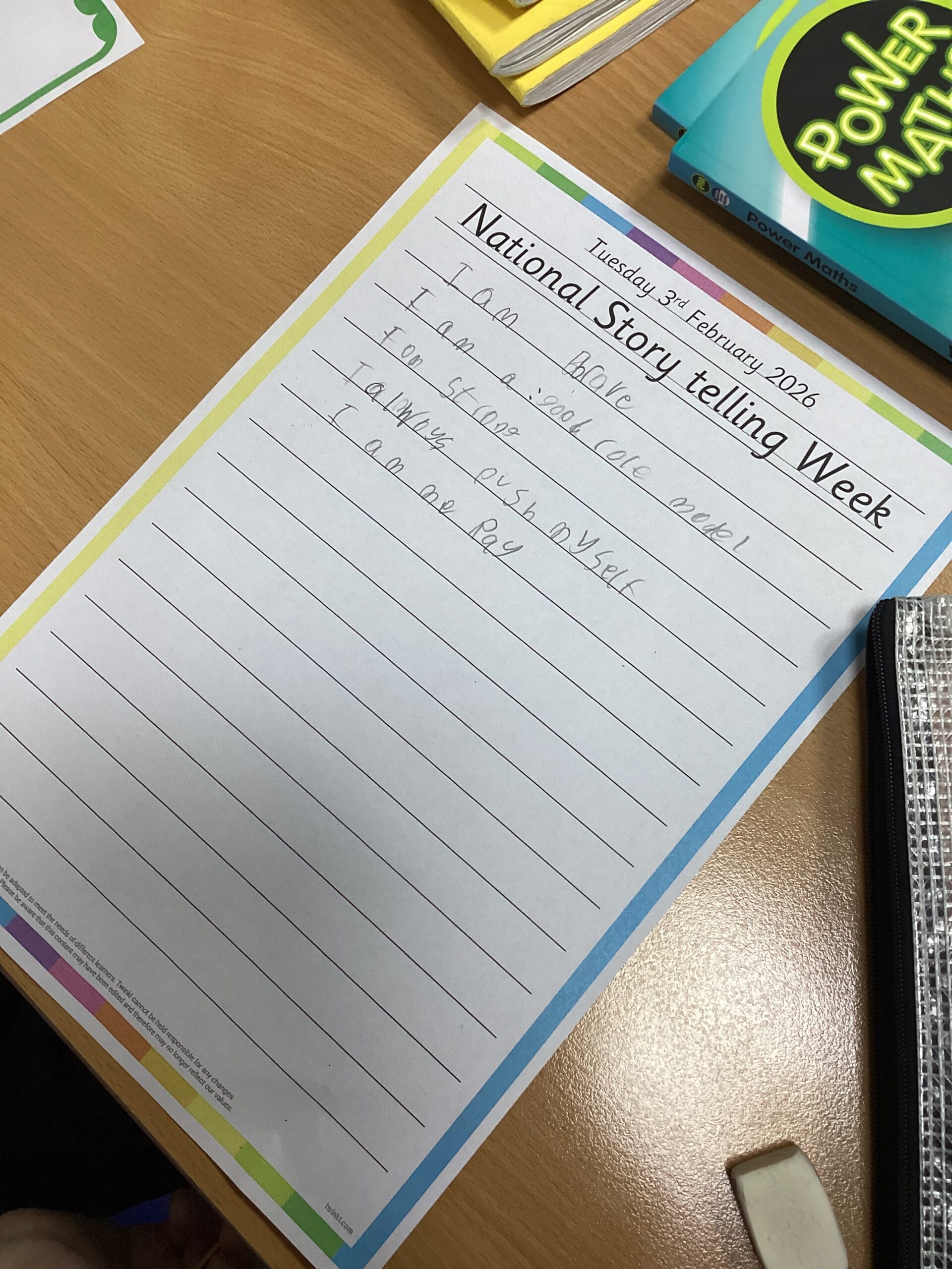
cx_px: 476
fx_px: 1137
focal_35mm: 31
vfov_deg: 58.4
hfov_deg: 45.4
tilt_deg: -77.1
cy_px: 634
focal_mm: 3.3
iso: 125
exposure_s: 1/50
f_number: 2.4
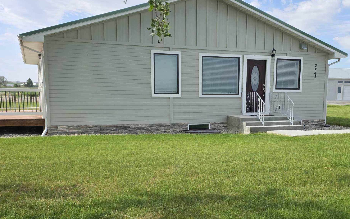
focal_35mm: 41
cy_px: 148
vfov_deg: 31.0
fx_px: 391
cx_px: 198
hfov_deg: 48.1
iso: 80
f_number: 1.7
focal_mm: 6.3
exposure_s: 1/3598
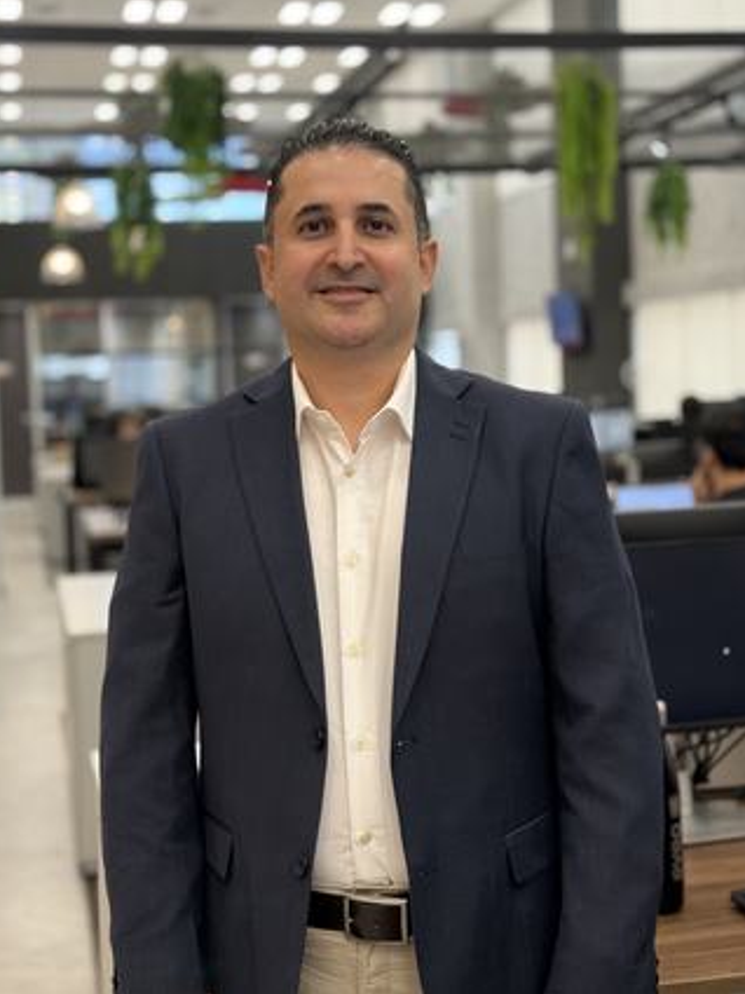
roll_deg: +2.2
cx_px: 363
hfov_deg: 27.0
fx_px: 1550
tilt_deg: -1.9
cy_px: 437
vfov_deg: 35.5
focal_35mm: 54
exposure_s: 1/60
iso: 50
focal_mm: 6.76
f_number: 1.78
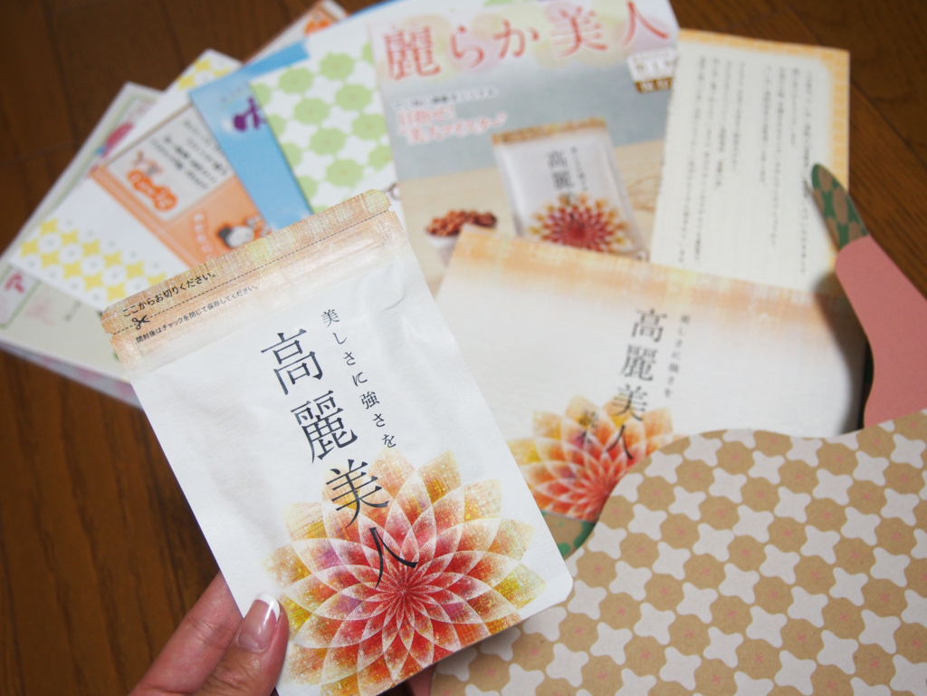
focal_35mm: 42
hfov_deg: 44.8
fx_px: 1125
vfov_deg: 34.3
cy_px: 348
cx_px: 464
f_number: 4.1
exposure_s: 1/60
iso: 640
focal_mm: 21
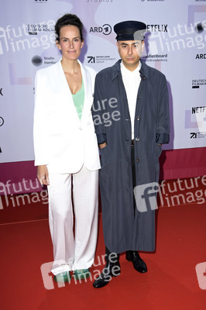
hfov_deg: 36.8
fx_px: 310
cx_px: 103
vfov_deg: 53.2
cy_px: 155
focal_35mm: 36
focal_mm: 36
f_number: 5.6
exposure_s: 1/250
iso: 400
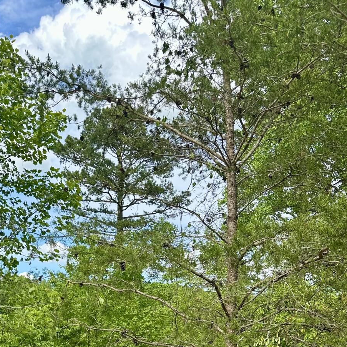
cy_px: 380
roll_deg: -1.5
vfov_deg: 32.0
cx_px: 93
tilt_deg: -0.7
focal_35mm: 47
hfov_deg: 35.4
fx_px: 533
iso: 80
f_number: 1.78
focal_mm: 6.86
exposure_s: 1/1339
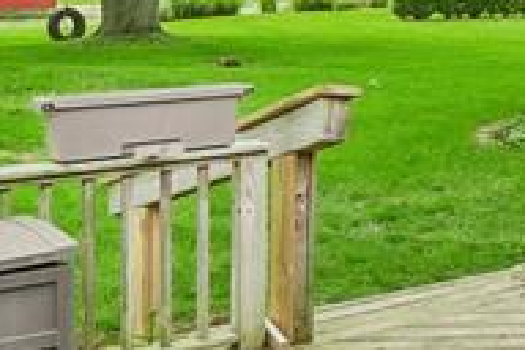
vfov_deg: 16.7
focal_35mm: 80
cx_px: 716
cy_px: -8
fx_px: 1167
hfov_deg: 22.2
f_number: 8
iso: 200
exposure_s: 1/30
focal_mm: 10
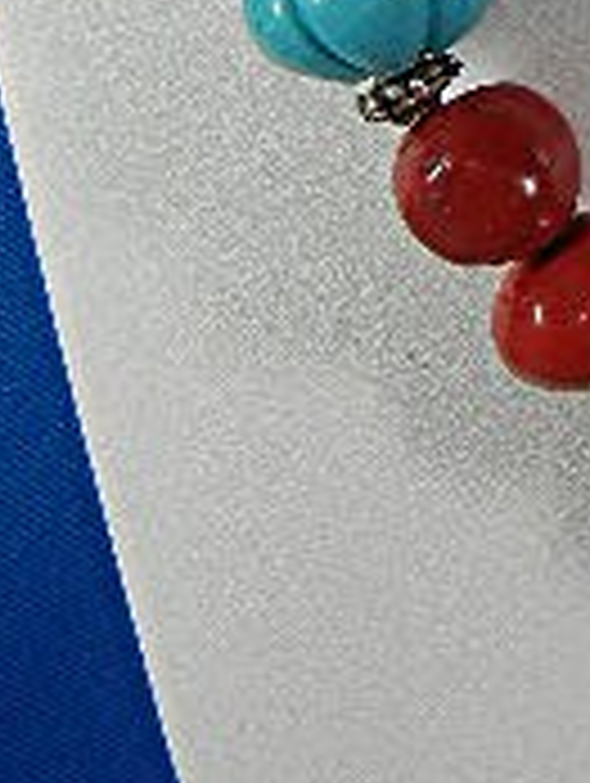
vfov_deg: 10.0
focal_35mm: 191
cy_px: -428
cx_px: 883
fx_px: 4330
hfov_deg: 7.7
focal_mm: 9.3
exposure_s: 1/60
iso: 160
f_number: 3.9
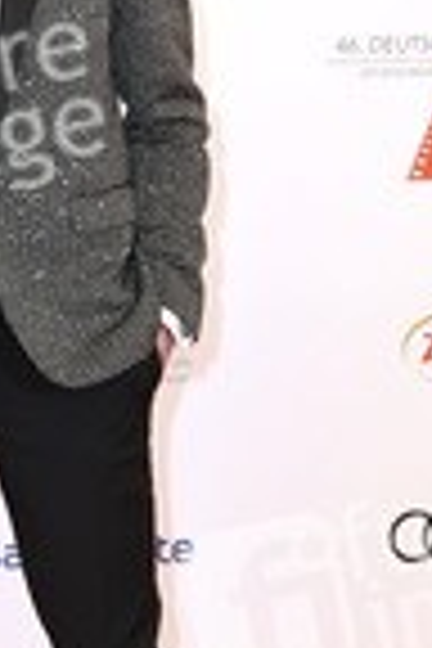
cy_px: 356
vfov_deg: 12.8
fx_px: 2898
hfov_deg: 8.5
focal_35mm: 161
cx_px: 4
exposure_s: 1/125
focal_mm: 58
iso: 250
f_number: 6.3
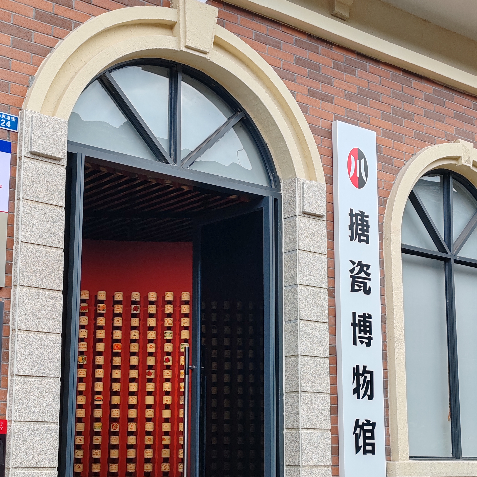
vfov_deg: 26.9
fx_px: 998
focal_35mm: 64
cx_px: 239
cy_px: 275
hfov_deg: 26.9
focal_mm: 6.12
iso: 80
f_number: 1.9
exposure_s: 1/100
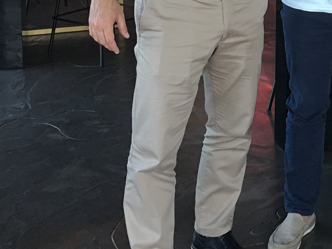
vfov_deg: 15.2
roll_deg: -1.8
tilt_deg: -9.7
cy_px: -66
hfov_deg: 20.1
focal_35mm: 93
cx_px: 368
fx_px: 892
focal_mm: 4.15
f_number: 2.2
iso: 64
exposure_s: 1/33
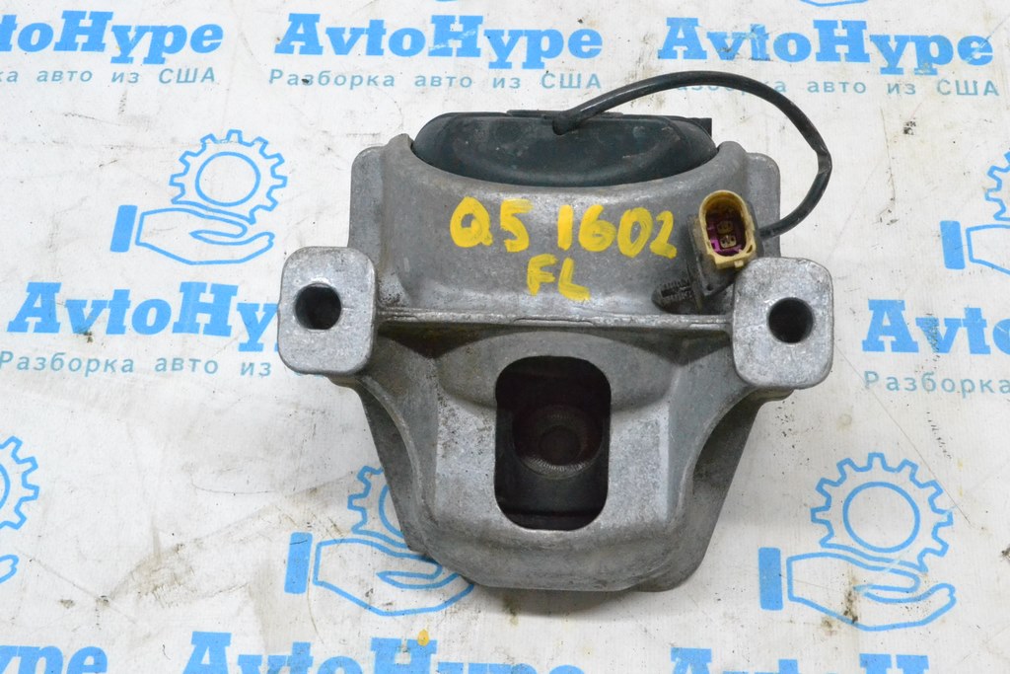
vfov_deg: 28.1
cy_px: 337
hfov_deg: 41.1
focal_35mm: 48
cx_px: 505
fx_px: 1347
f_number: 13
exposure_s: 1/100
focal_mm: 32
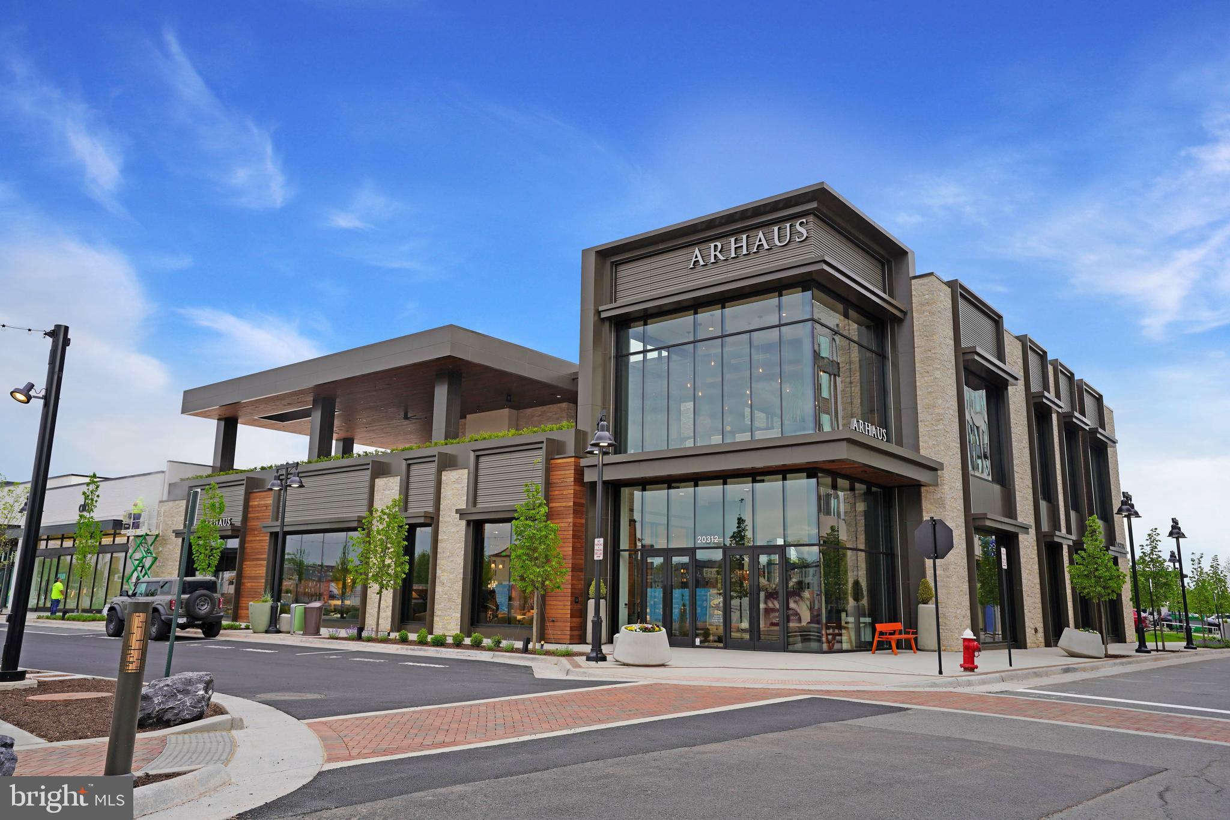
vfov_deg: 46.4
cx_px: 615
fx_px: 957
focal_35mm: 28
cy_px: 410
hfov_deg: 65.5
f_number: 5.6
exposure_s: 1/80
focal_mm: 28
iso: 100
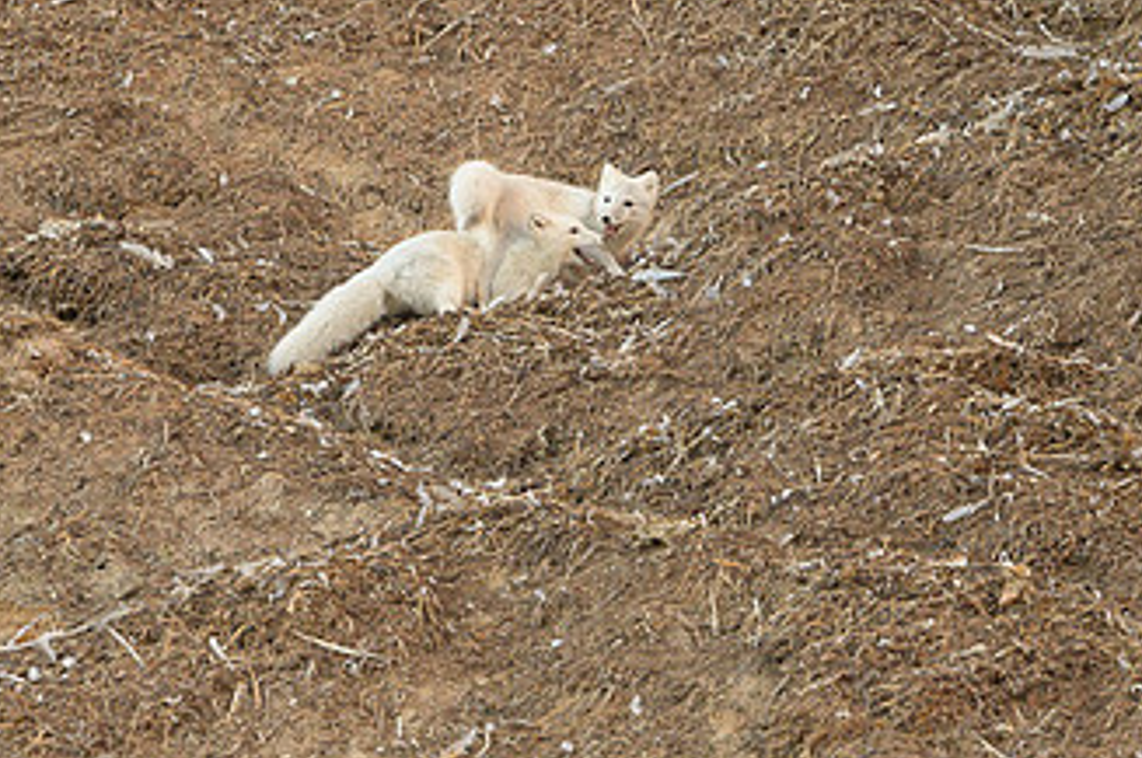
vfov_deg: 1.5
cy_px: 122
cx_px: 325
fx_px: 28127
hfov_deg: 2.3
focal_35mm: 888
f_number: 4
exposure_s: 1/2000
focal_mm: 500
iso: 2000
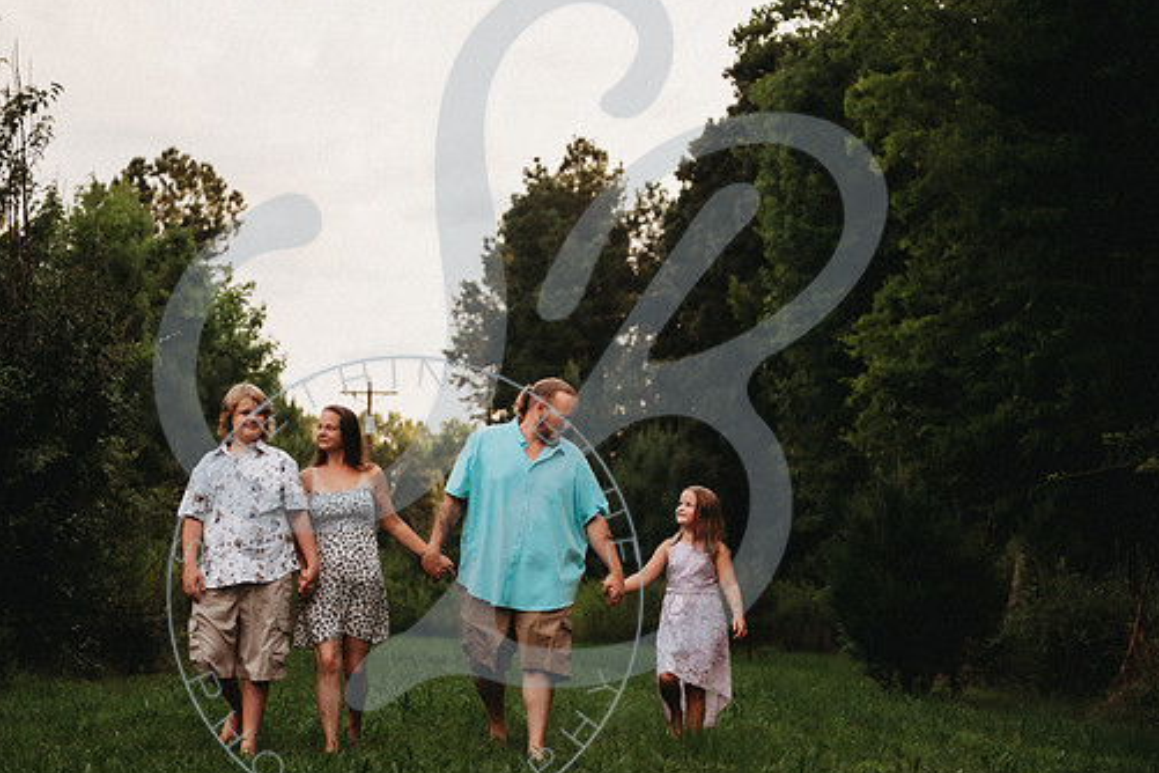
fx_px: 2608
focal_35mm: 81
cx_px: 521
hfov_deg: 25.0
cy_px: 399
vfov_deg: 16.9
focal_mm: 70
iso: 160
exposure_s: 1/640
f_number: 2.8
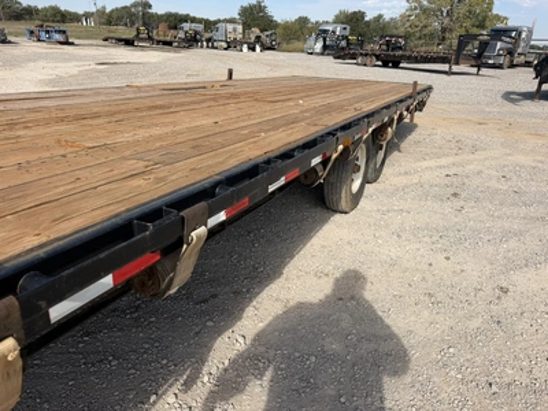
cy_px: 206
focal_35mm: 24
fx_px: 380
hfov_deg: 71.6
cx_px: 274
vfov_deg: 56.8
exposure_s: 1/4975
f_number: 1.78
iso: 80
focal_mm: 6.76
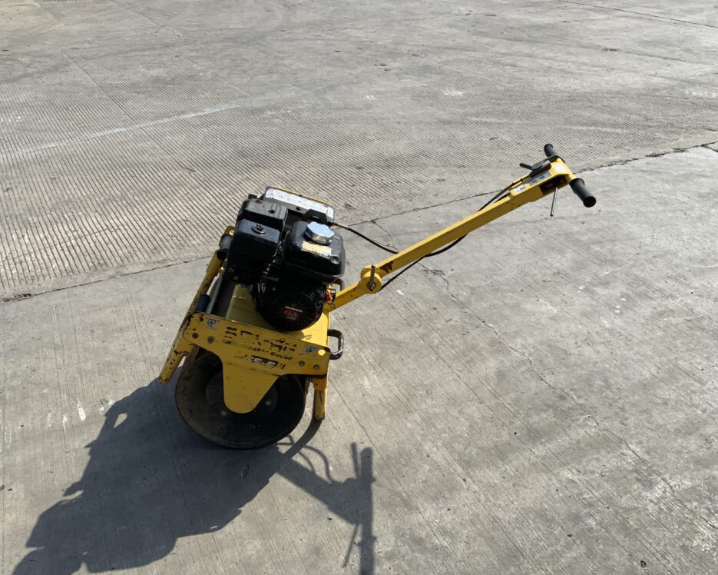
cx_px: 362
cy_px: 286
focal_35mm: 31
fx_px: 659
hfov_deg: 57.2
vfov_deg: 47.1
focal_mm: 3
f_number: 1.8
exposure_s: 1/1786
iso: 16
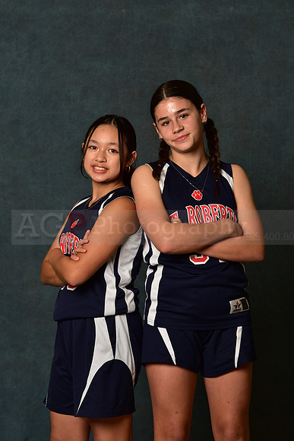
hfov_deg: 11.8
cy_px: 220
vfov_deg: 17.6
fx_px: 1420
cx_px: 147
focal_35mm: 116
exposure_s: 1/100
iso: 250
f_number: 5.6
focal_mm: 116
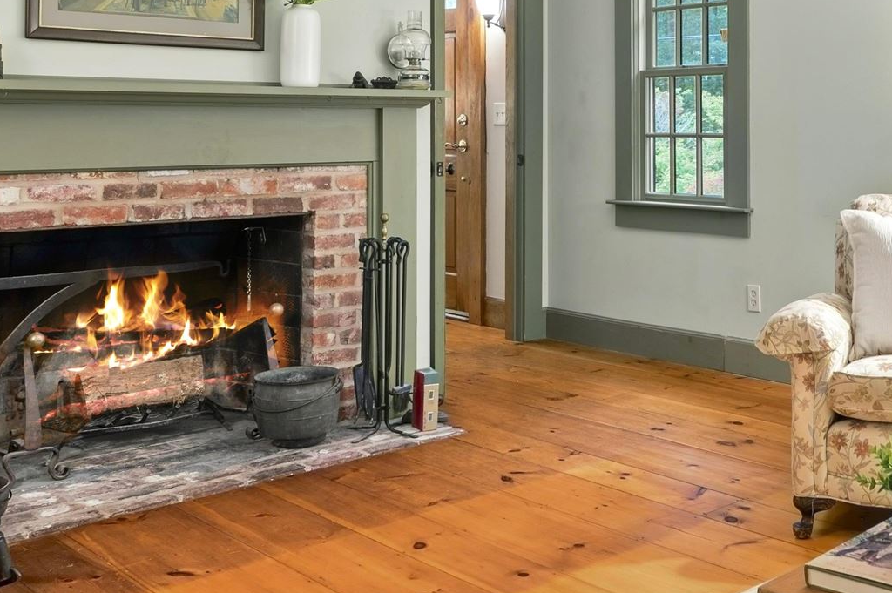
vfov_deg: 28.3
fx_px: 1151
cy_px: 126
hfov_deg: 40.7
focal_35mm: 46
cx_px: 707
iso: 250
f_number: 7.1
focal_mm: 15.5
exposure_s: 5
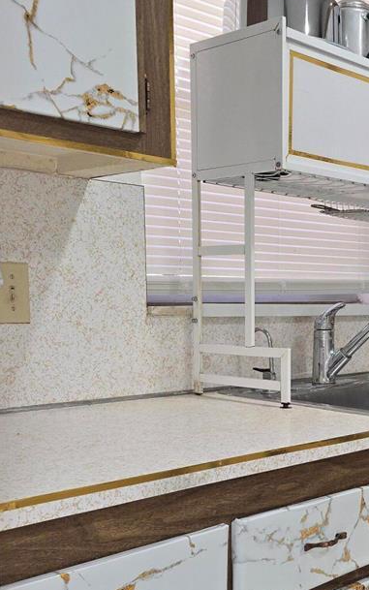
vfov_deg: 41.1
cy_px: 411
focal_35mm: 48
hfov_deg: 26.1
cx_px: 326
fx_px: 772
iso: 100
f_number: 1.7
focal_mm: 6.3
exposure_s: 1/60
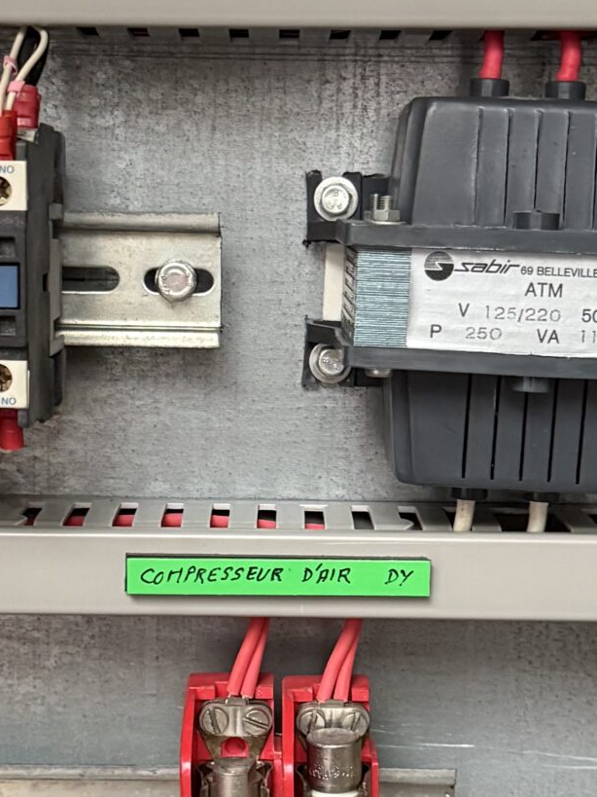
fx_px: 1725
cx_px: 267
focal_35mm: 75
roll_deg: -1.2
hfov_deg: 19.6
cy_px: 476
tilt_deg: -8.7
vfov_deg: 25.9
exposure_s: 1/43
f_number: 1.78
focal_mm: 6.76
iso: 800
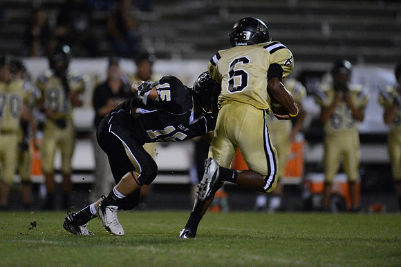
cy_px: 134
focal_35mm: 400
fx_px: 4456
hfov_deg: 5.2
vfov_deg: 3.4
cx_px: 200
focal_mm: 400
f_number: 2.8
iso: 12800
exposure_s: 1/800
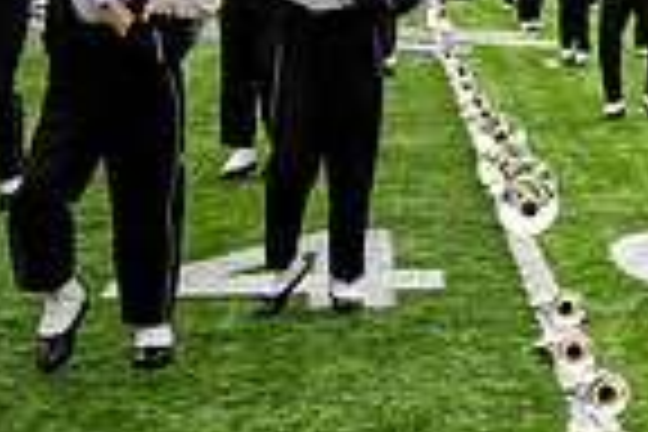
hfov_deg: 15.3
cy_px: -20
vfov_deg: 11.8
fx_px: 2070
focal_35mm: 115
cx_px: 1174
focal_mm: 28.5
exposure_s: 1/500
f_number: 2.8
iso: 100
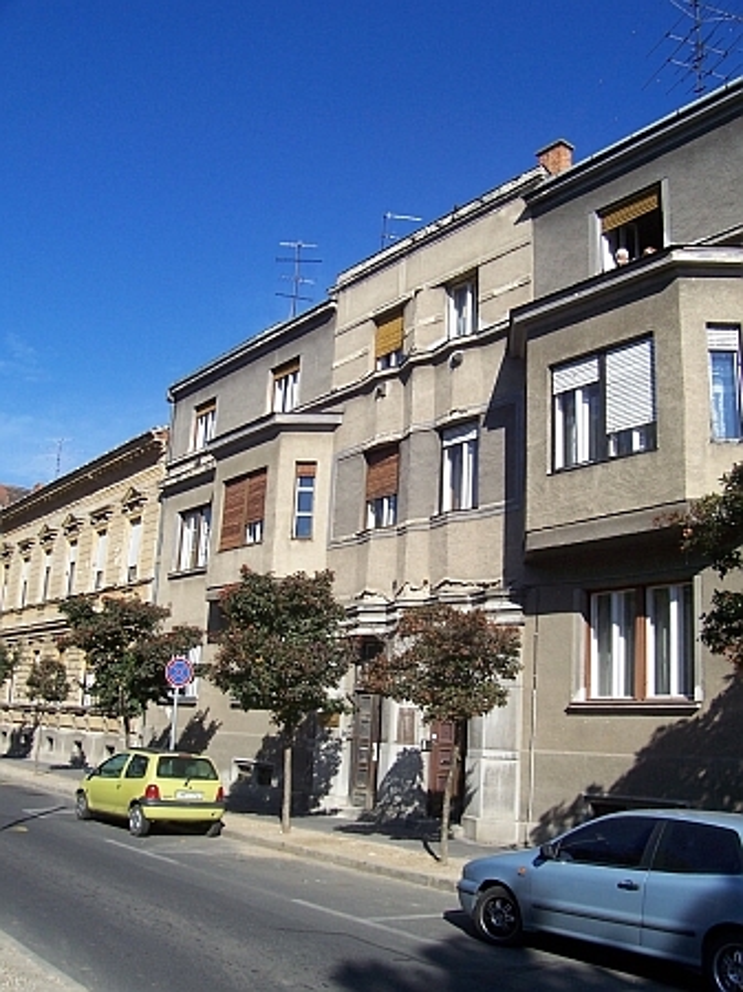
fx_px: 974
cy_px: 496
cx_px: 372
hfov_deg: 41.8
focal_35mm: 34
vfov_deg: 54.0
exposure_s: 1/500
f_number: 5.6
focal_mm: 5.6
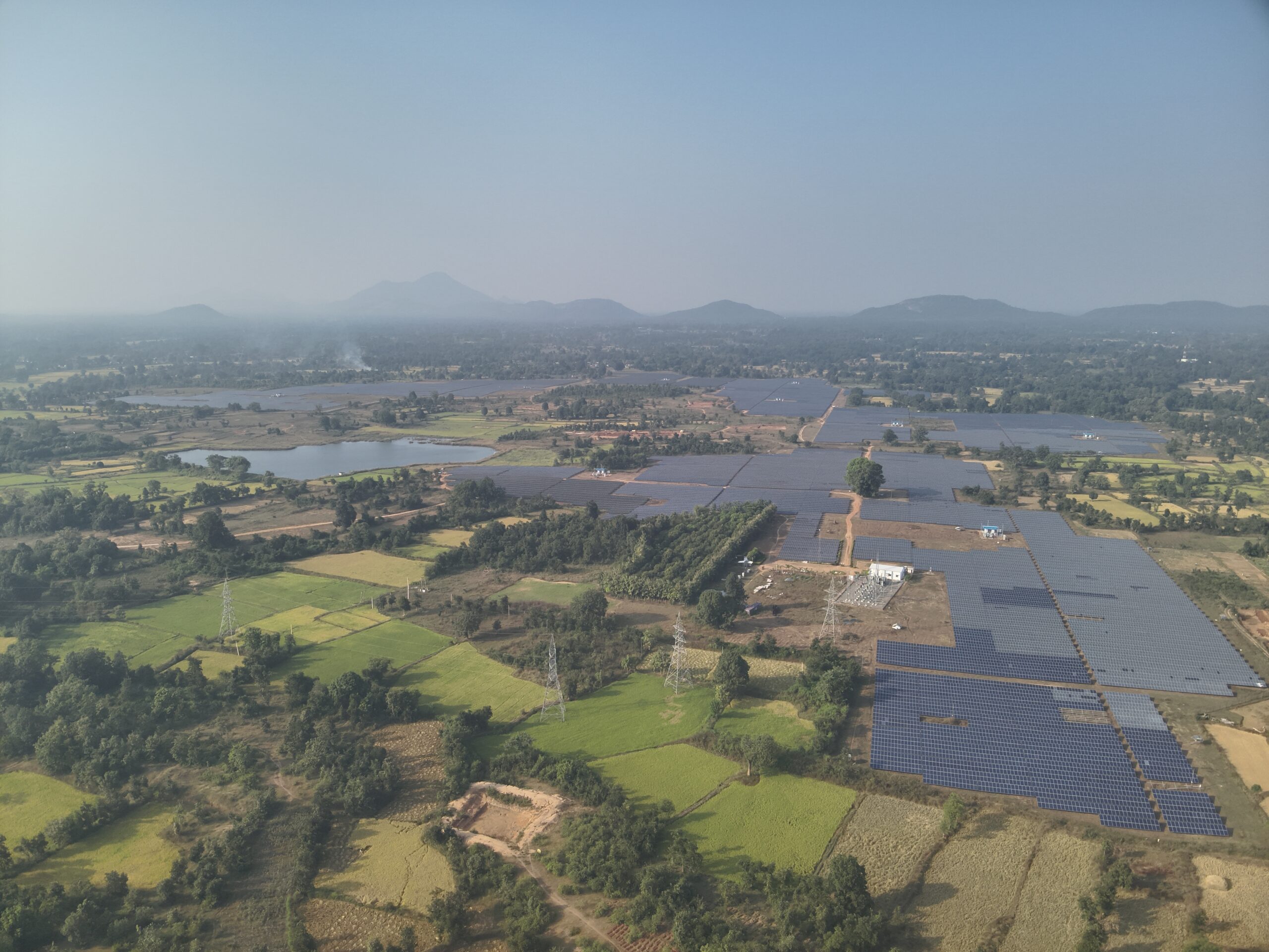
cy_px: 476
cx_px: 634
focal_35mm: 24
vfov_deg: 56.8
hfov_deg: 71.6
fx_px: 880
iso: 100
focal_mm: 4.4
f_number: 2.8
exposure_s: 1/640
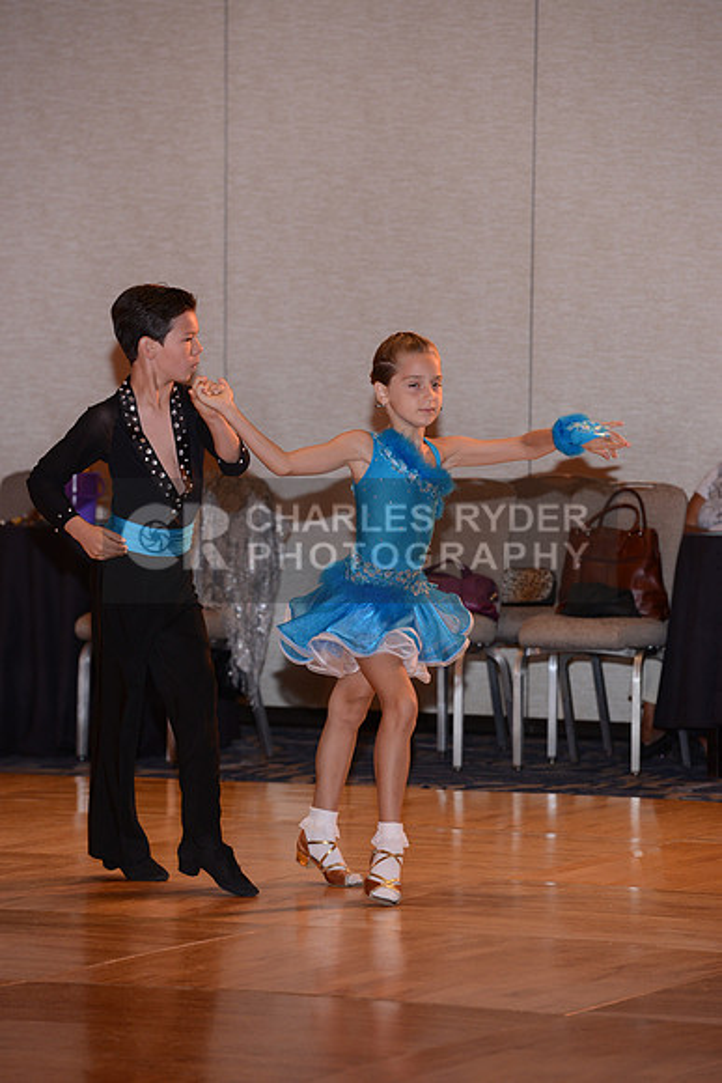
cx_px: 361
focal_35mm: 175
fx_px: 5261
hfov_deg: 7.9
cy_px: 542
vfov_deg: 11.7
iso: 1000
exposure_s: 1/250
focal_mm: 175
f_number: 5.6
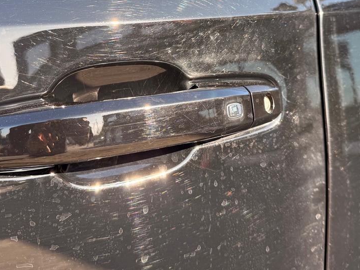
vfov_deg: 32.8
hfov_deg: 43.8
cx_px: 167
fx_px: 447
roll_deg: +0.1
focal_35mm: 43
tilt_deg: -3.2
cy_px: 60
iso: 100
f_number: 1.78
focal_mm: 6.76
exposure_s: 1/622
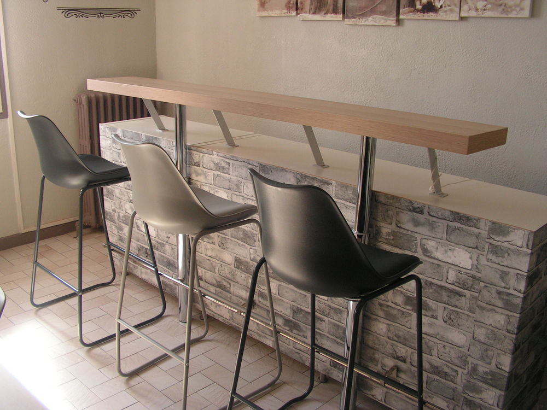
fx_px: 569
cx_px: 274
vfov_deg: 39.7
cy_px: 205
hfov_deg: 51.4
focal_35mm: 36
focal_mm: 6
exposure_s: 1/40
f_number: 3.2
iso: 100
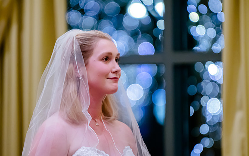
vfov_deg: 4.3
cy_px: 77
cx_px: 124
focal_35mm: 307
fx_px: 2083
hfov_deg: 6.8
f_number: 2.8
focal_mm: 200
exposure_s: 1/160
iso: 5000
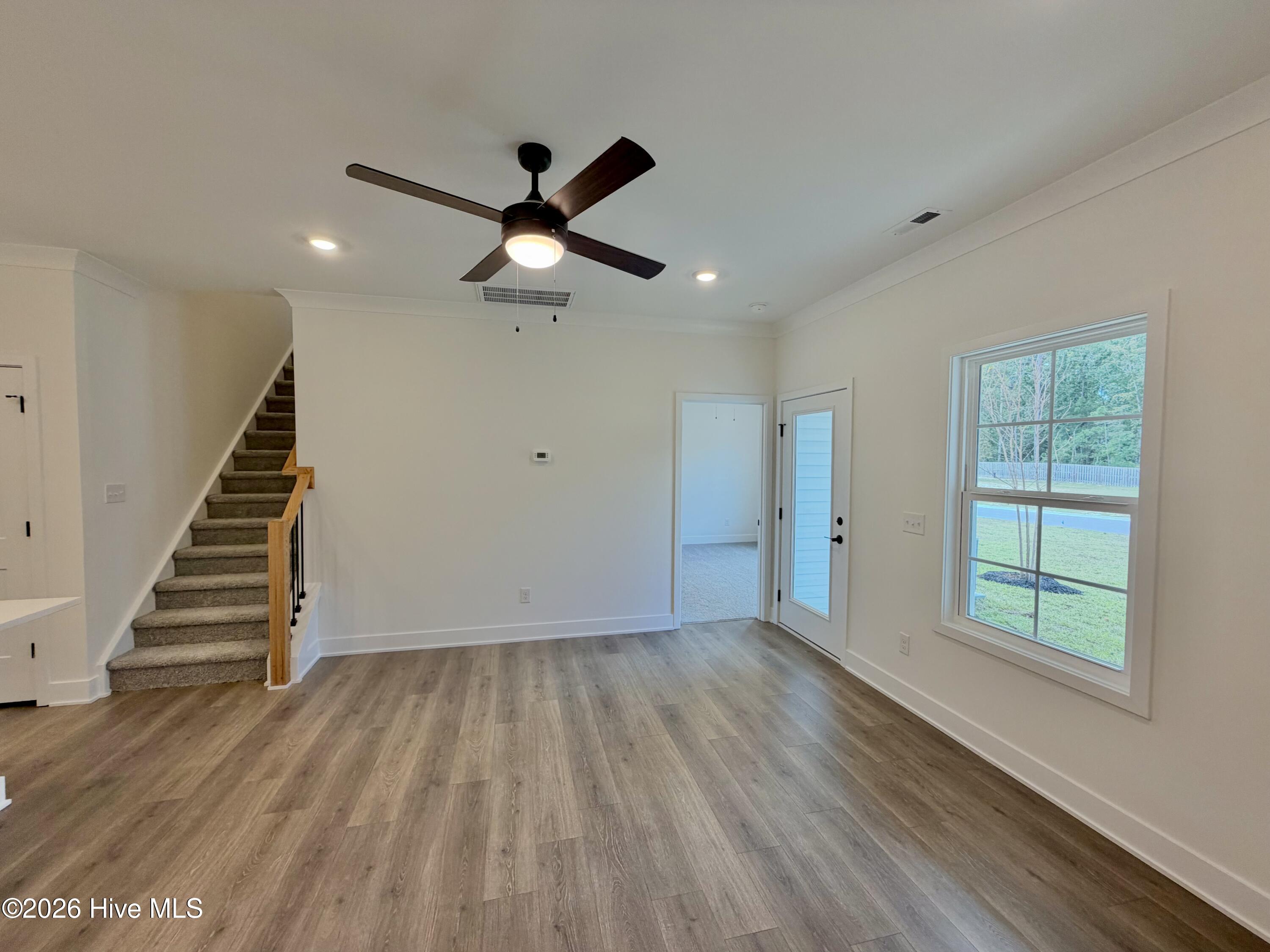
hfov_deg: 102.1
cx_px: 635
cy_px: 476
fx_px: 514
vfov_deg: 85.7
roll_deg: -0.2
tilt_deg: -2.0
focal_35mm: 14
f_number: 2.2
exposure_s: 1/120
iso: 160
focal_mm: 2.22
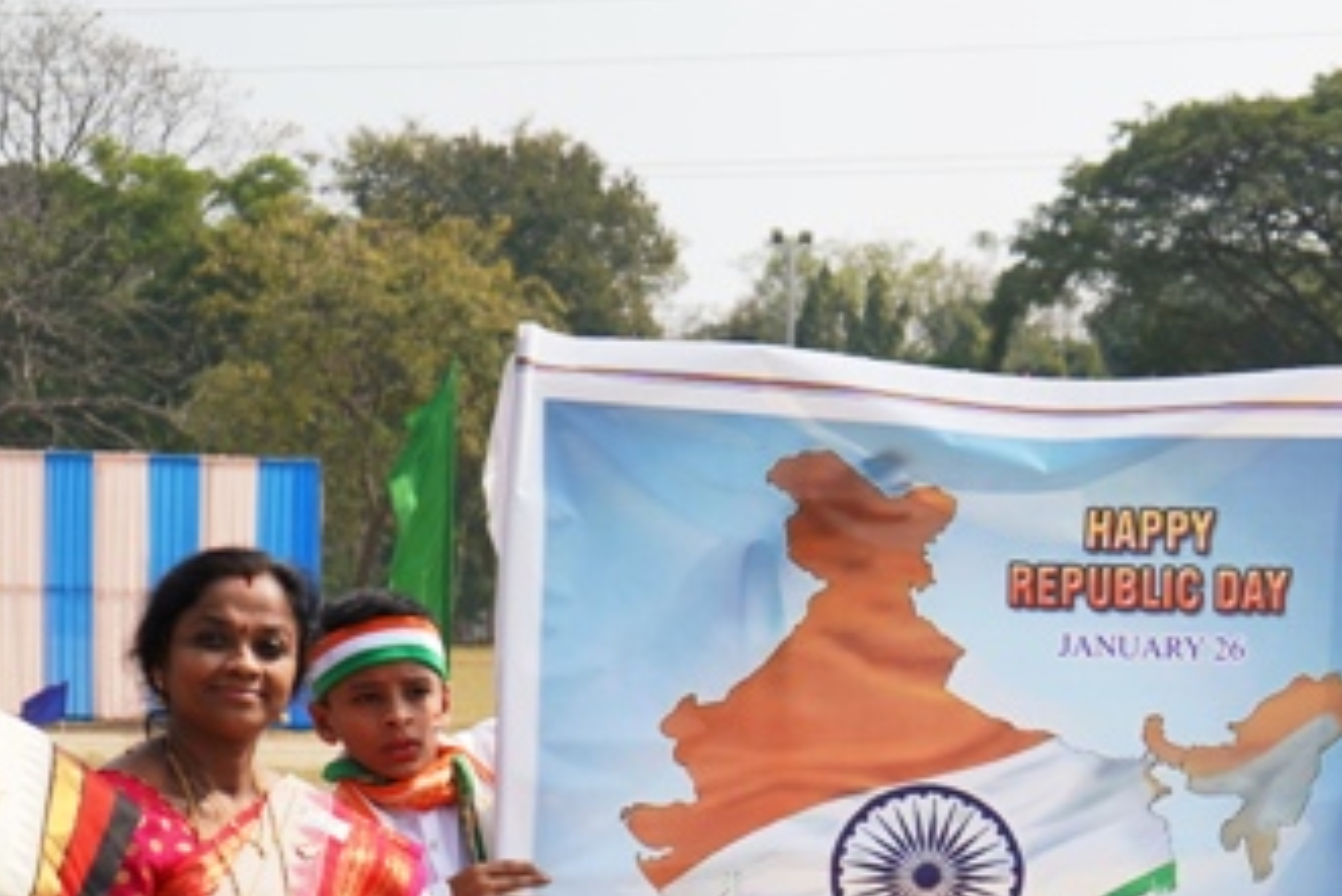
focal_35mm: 113
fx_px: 4214
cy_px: 1216
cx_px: 1318
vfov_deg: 11.8
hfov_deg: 17.7
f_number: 4.5
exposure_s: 1/640
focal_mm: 38
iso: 100
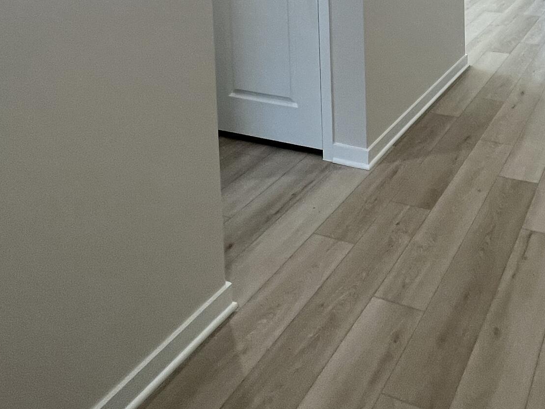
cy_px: -85
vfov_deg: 33.1
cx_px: 430
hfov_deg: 49.8
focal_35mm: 35
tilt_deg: -4.6
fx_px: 551
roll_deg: +1.1
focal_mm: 1.57
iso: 80
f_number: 1.8
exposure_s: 1/120
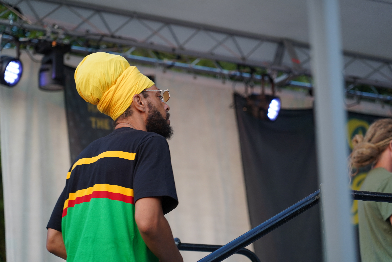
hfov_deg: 19.5
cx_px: 196
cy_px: 131
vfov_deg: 13.0
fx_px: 1143
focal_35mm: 105
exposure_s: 1/160
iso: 640
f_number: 4
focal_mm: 105
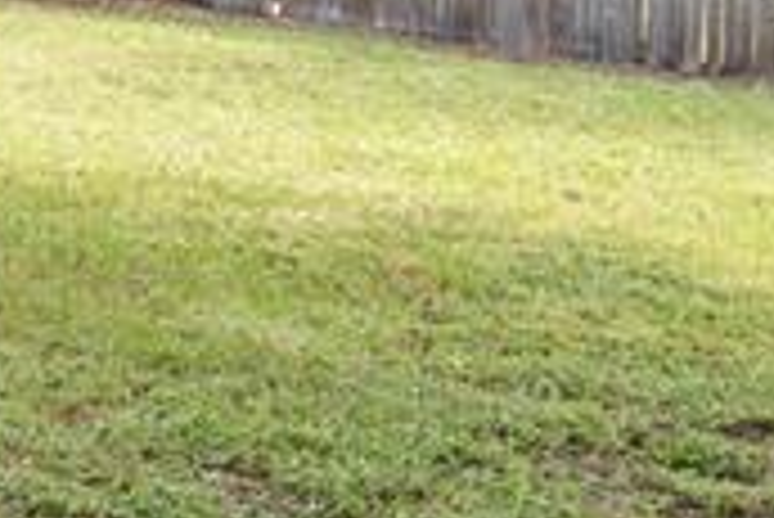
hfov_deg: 20.8
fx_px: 2044
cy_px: -203
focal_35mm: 95
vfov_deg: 13.7
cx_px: 4
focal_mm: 16
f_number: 4
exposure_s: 1/160
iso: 100
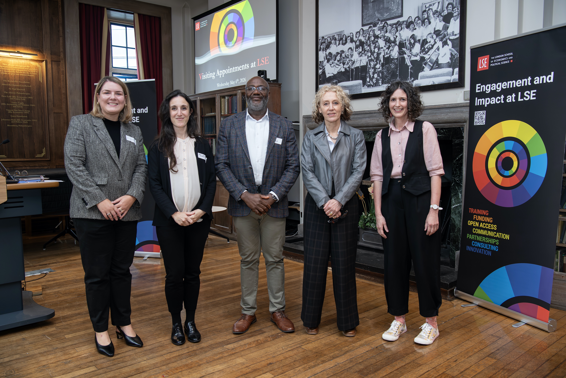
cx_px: 283
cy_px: 189
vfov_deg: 43.6
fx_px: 472
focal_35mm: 30
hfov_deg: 61.9
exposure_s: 1/100
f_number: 5.6
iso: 1600
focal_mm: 30
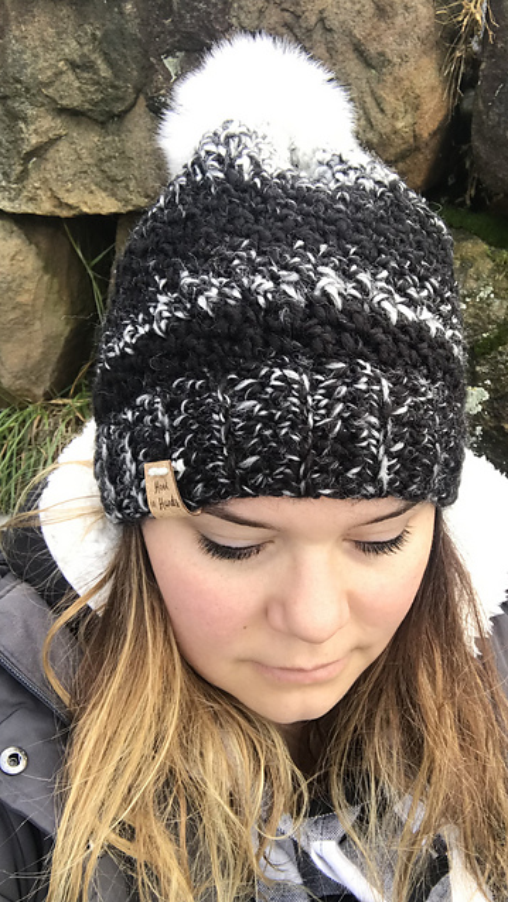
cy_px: 451
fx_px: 838
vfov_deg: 56.6
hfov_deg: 33.5
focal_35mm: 35
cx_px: 330
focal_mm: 2.87
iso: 25
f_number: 2.2
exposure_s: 1/199
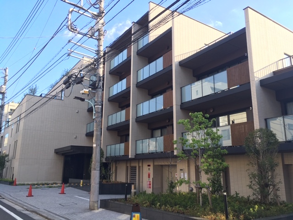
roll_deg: +0.2
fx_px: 245
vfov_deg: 48.2
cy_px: 110
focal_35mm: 29
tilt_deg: +14.0
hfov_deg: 61.7
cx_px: 146
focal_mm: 4.15
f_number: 2.2
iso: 25
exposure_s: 1/257
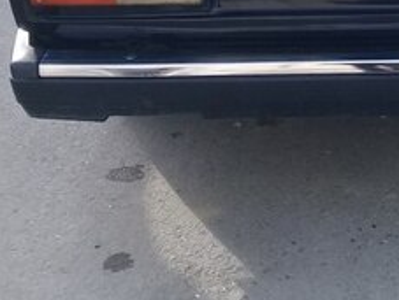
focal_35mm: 90
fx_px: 1039
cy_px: -78
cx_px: 352
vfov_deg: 15.7
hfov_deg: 21.3
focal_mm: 3.3
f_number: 2.2
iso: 50
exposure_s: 1/524
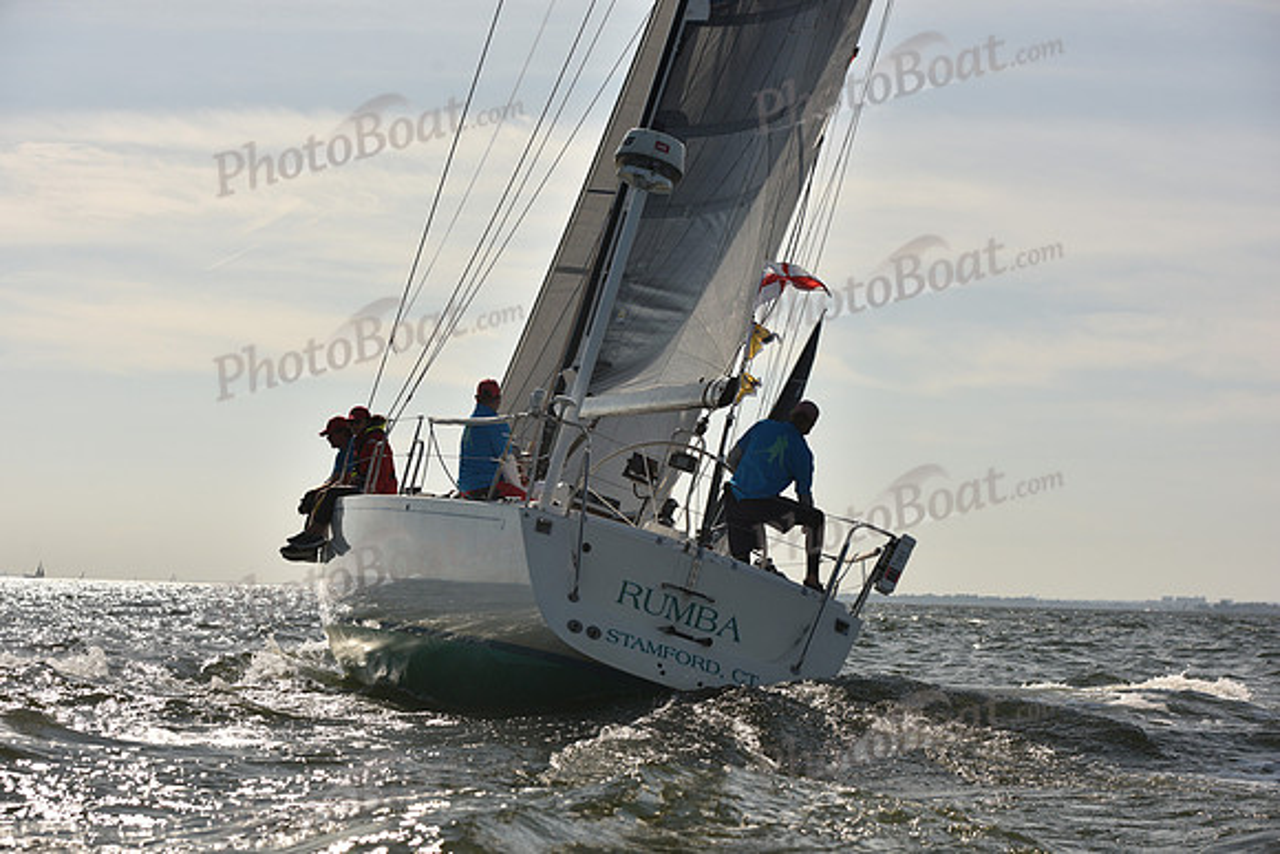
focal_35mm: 70
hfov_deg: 28.8
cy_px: 427
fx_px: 2489
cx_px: 640
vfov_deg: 19.5
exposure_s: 1/1000
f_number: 6.3
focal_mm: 70
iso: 250
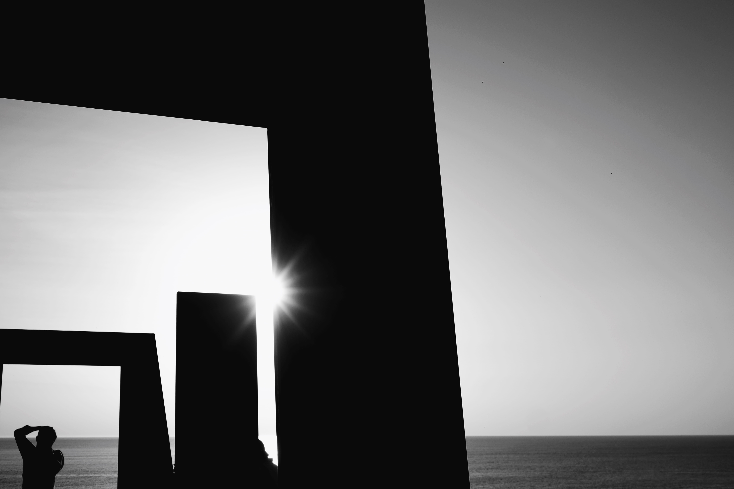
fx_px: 734
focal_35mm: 36
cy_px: 244
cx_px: 367
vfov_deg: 36.9
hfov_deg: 53.1
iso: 200
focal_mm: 24
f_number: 5
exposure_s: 1/1900
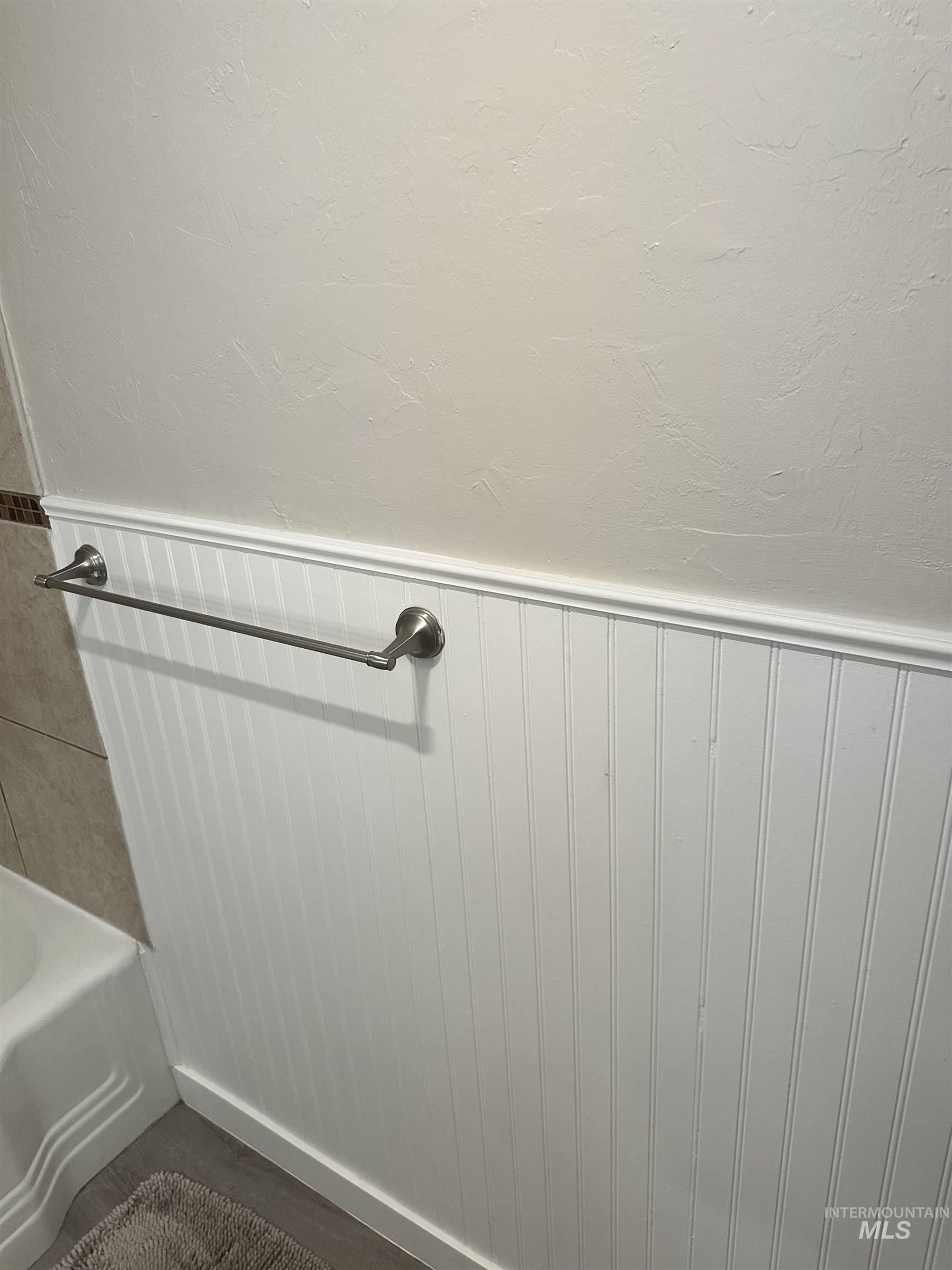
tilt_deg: -22.7
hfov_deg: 56.8
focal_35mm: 24
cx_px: 476
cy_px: 635
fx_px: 880
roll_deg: +3.0
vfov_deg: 71.6
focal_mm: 6.86
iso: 200
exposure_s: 1/120
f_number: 1.78
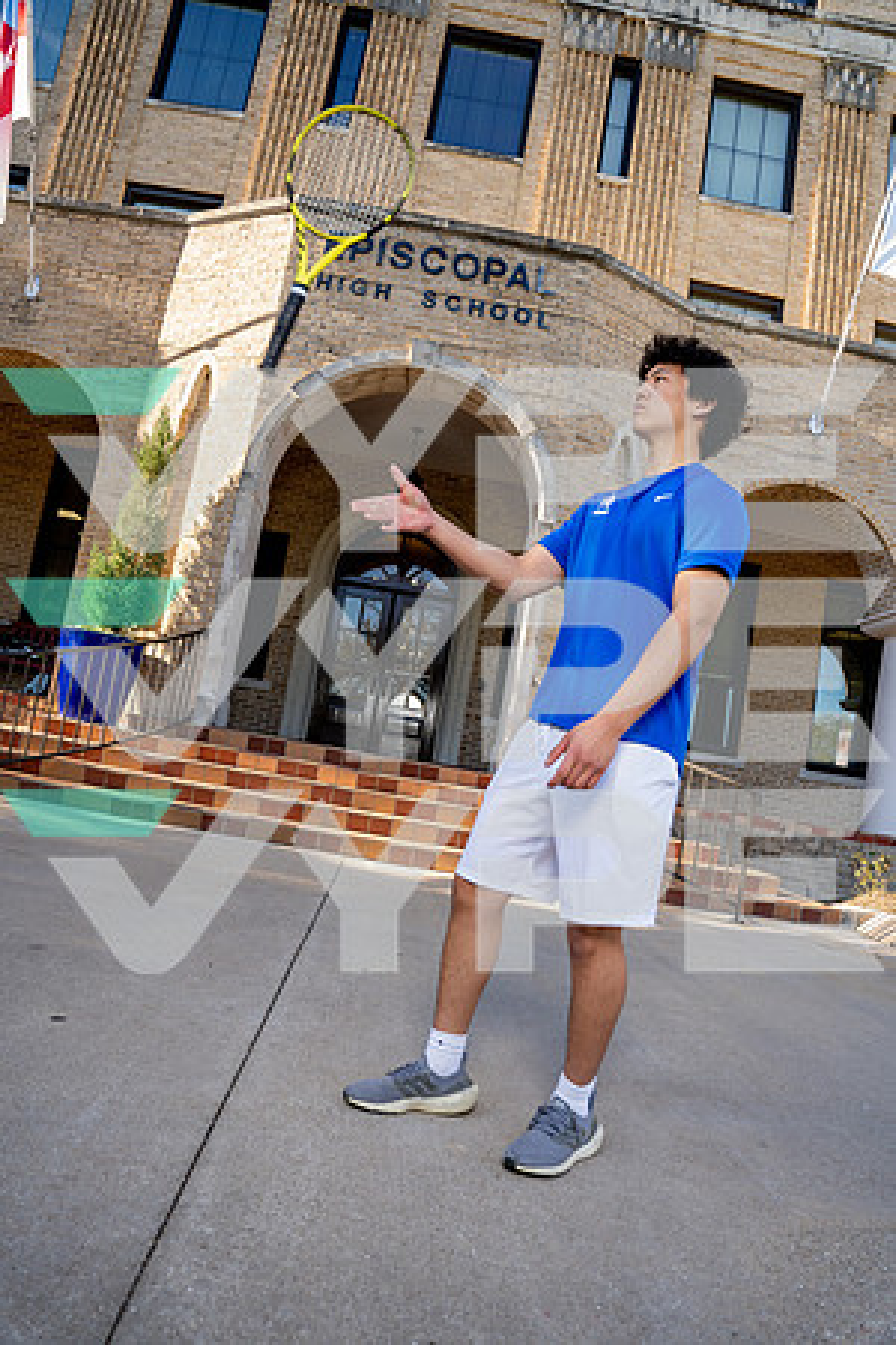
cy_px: 672
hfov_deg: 53.1
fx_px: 896
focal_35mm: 24
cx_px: 448
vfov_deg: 73.7
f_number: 4
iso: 100
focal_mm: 24
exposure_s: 1/250
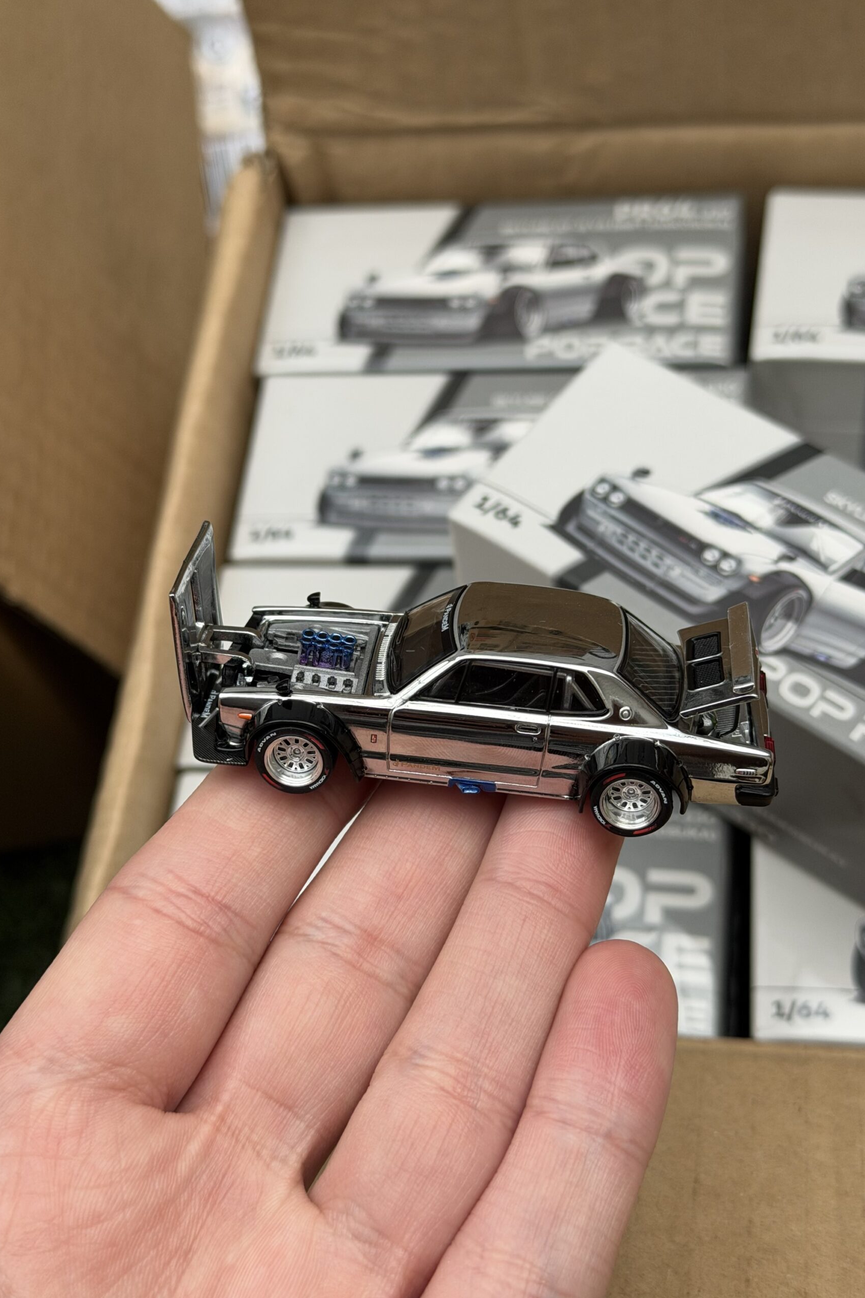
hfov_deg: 27.0
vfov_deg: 39.6
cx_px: 443
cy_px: 649
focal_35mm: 50
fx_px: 1802
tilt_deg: -57.0
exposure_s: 1/452
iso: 64
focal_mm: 6.76
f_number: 1.78
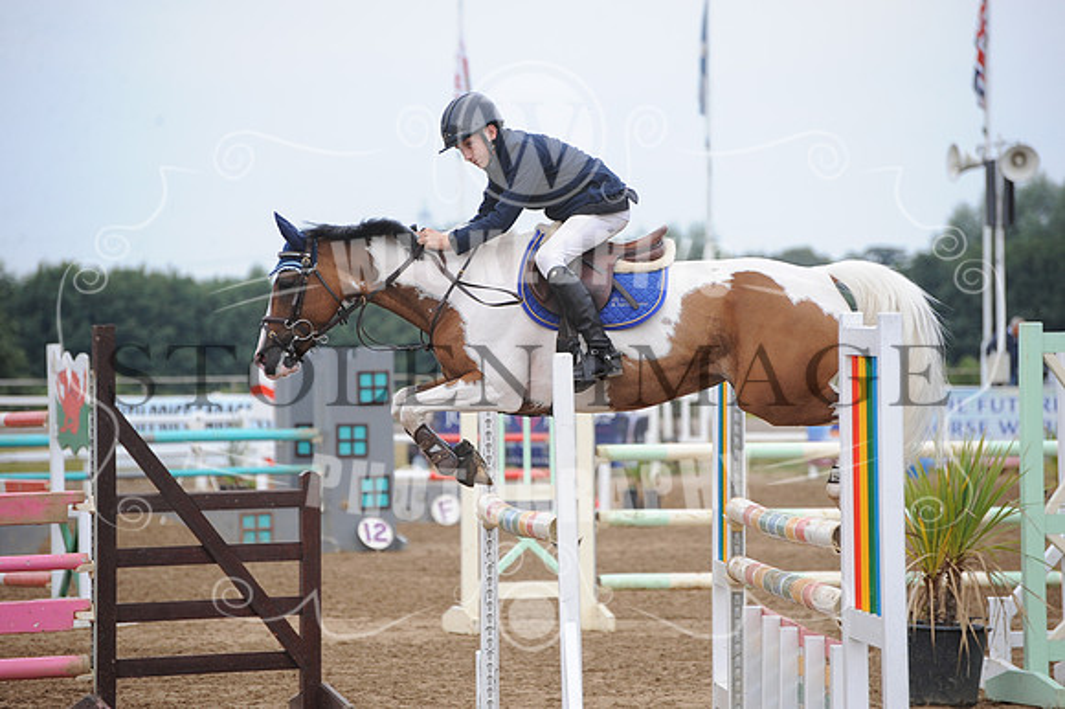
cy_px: 354
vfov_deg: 6.5
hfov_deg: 9.8
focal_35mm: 210
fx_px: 6209
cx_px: 532
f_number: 5.6
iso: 1000
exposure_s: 1/1000
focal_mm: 210
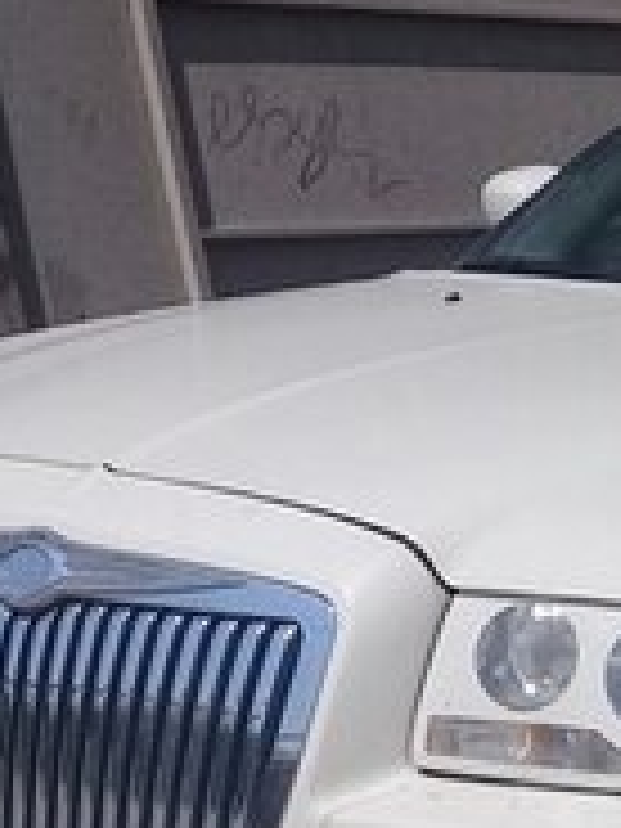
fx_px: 2655
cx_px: 976
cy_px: 848
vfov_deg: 17.3
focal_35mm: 111
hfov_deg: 12.6
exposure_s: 1/2985
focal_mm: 3.3
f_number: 2.2
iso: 50
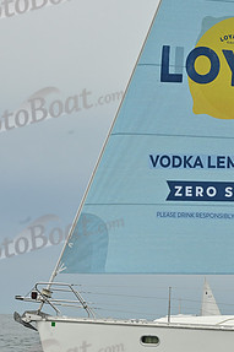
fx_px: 1679
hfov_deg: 8.0
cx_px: 188
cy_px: 159
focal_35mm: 172
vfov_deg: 12.0
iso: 320
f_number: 11
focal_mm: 85
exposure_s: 1/800
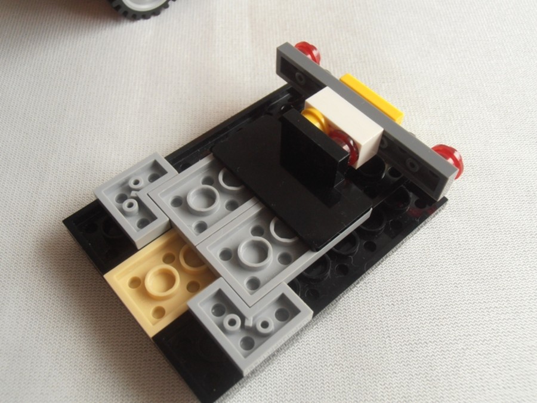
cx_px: 268
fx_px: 574
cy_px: 202
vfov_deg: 38.7
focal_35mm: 37
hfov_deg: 50.1
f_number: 3.9
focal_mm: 6.61
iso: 125
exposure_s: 1/40
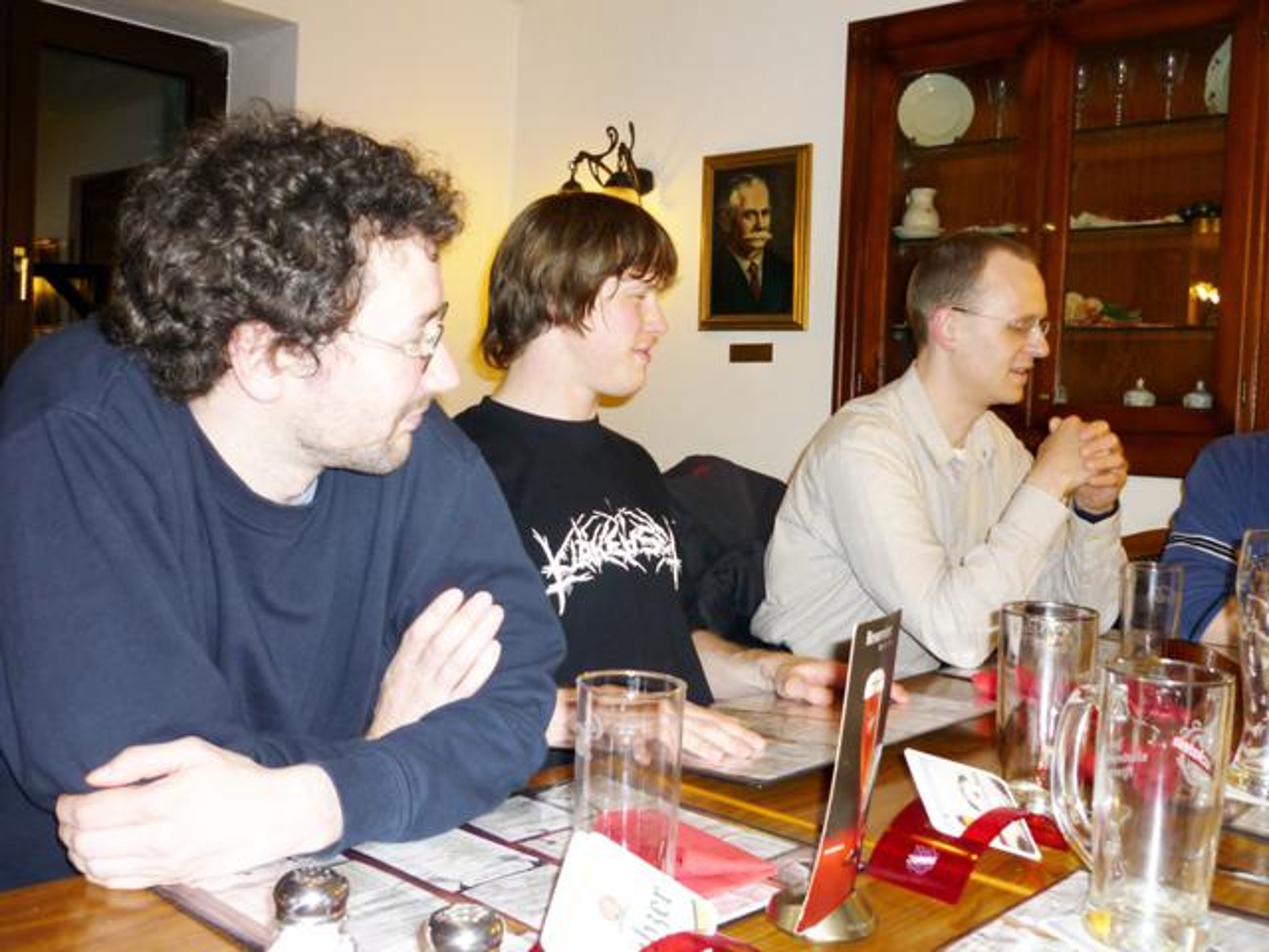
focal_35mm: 33
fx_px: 1210
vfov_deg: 42.9
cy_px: 476
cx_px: 634
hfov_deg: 55.4
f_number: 2.8
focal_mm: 5.5
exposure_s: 1/30
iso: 100
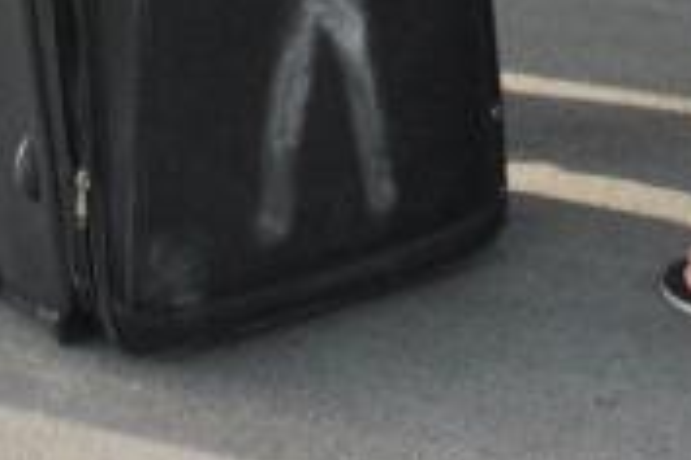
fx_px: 3340
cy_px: -863
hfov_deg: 11.8
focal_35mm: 174
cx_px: 308
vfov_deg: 7.1
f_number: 4.5
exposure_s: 1/1000
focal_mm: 20
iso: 400
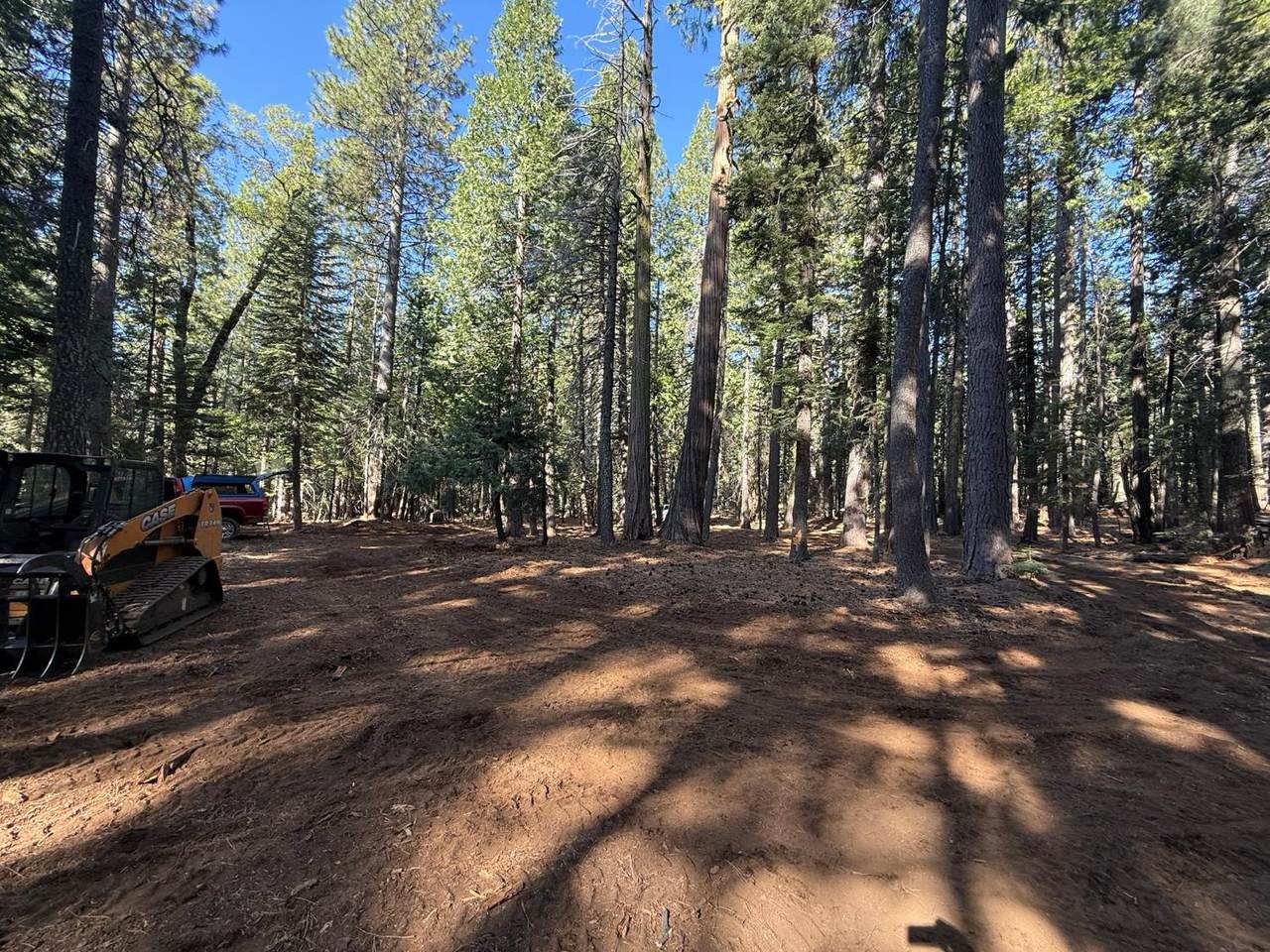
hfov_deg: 102.1
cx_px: 635
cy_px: 476
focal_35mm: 14
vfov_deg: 85.7
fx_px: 514
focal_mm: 2.22
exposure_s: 1/99
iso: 80
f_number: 2.2
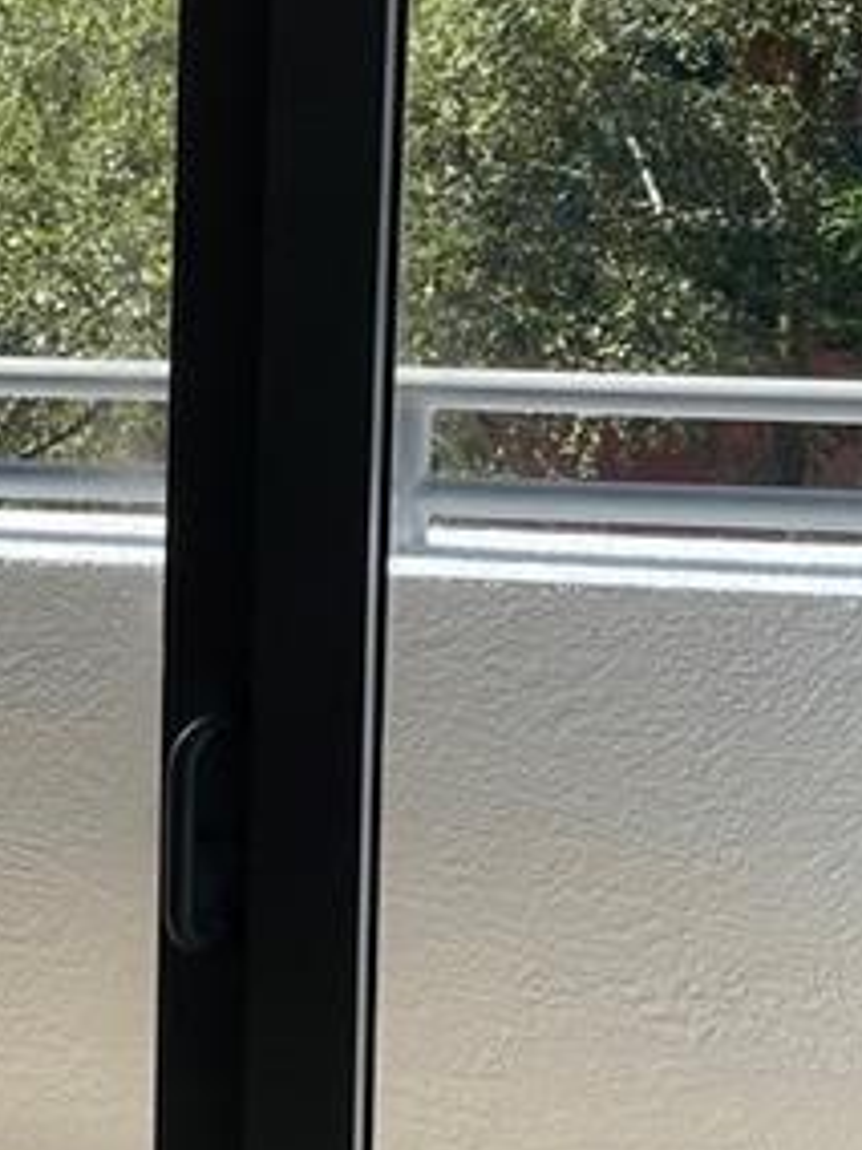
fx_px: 3652
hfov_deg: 12.8
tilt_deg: -8.5
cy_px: 518
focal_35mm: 110
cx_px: -409
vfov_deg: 17.9
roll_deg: -0.9
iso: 32
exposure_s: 1/431
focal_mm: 4.25
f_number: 1.8
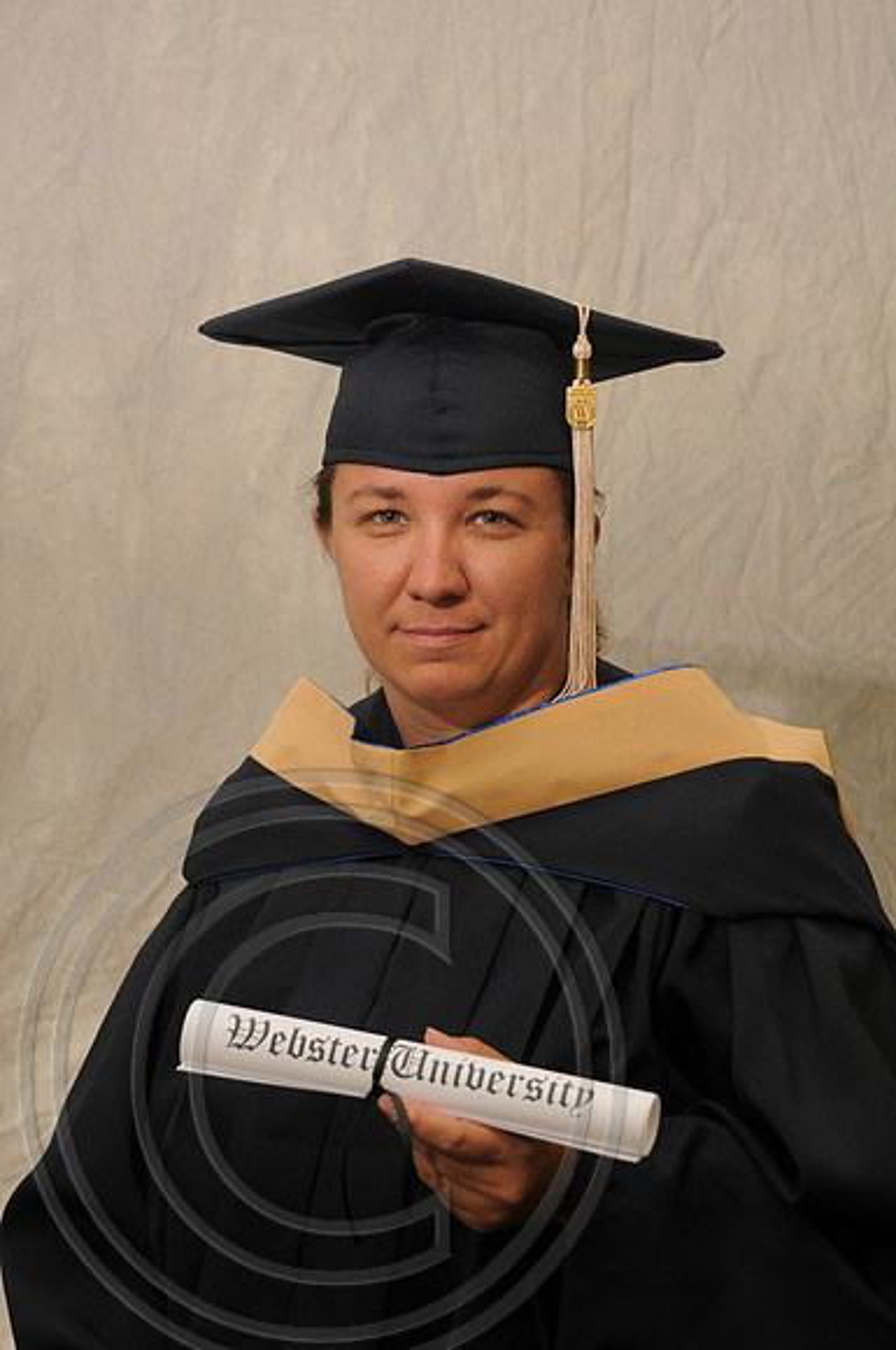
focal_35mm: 78
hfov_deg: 17.4
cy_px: 675
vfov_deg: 26.0
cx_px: 448
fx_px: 2921
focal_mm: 52
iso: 200
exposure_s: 1/40
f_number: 5.6
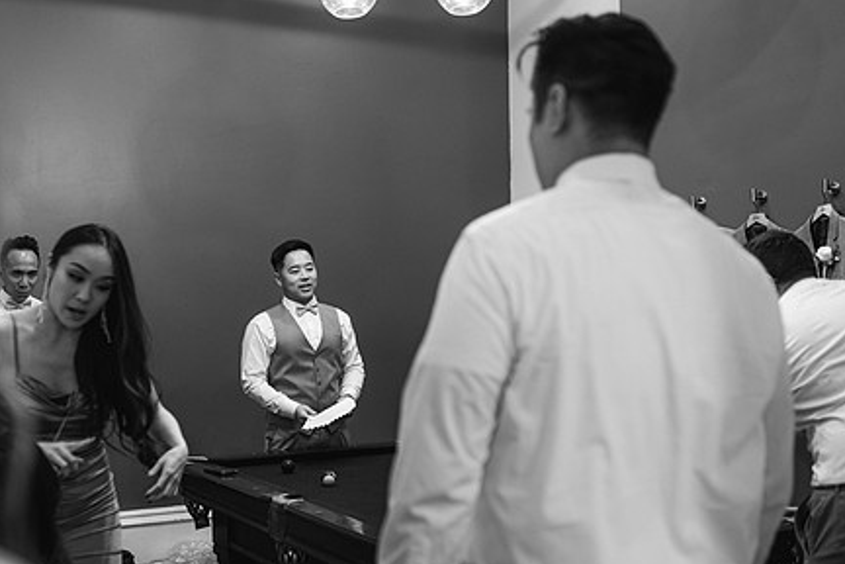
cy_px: 343
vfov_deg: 28.6
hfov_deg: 41.5
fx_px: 1103
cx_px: 301
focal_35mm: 47
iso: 900
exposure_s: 1/125
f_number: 2
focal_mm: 35
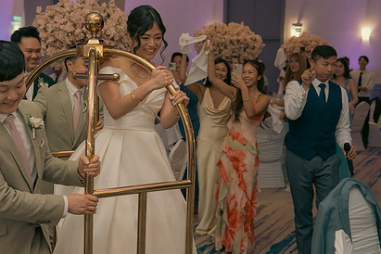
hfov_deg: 35.9
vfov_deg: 24.6
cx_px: 128
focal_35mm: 55
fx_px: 582
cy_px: 120
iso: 2500
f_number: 3.5
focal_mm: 39
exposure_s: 1/160
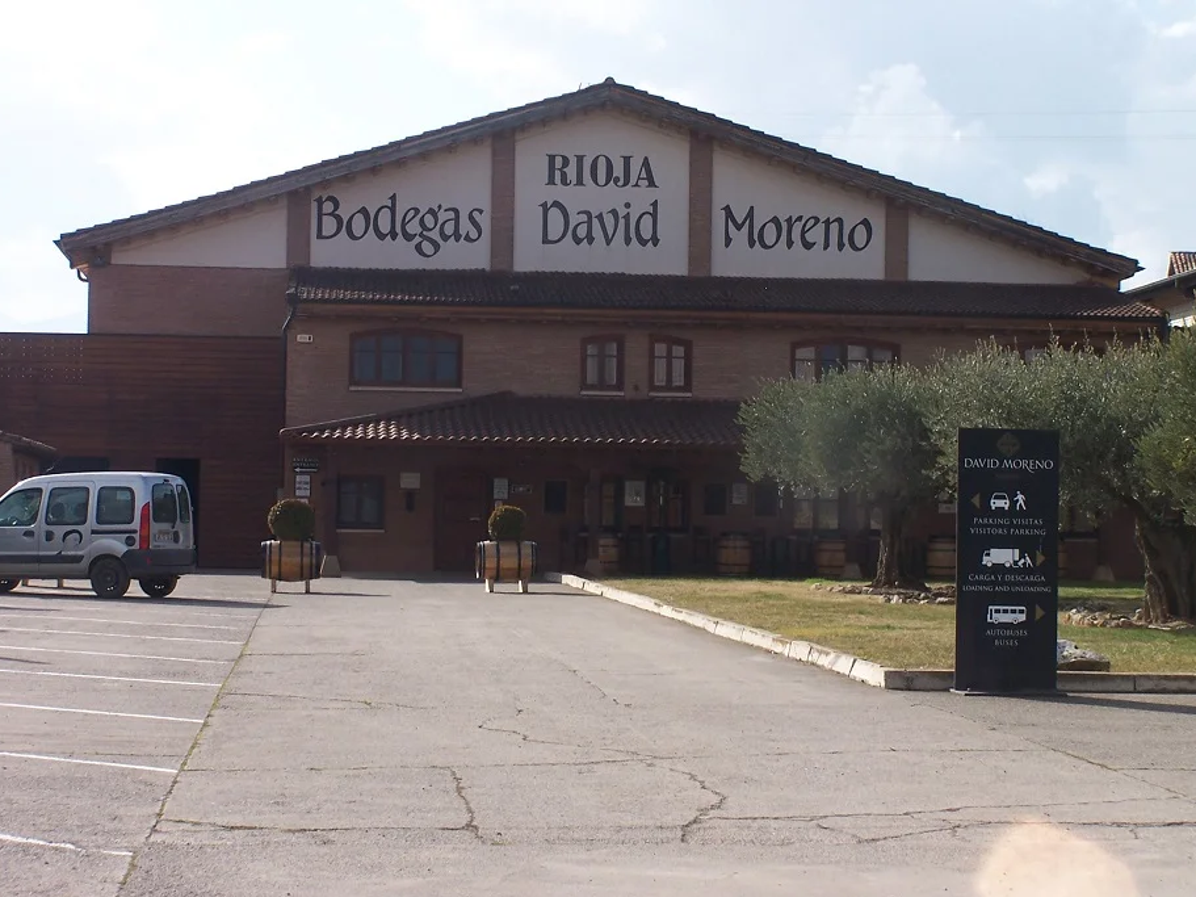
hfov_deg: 23.6
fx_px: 2867
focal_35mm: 83
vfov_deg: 17.8
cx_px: 595
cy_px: 453
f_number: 4.5
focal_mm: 13.7
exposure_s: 1/500
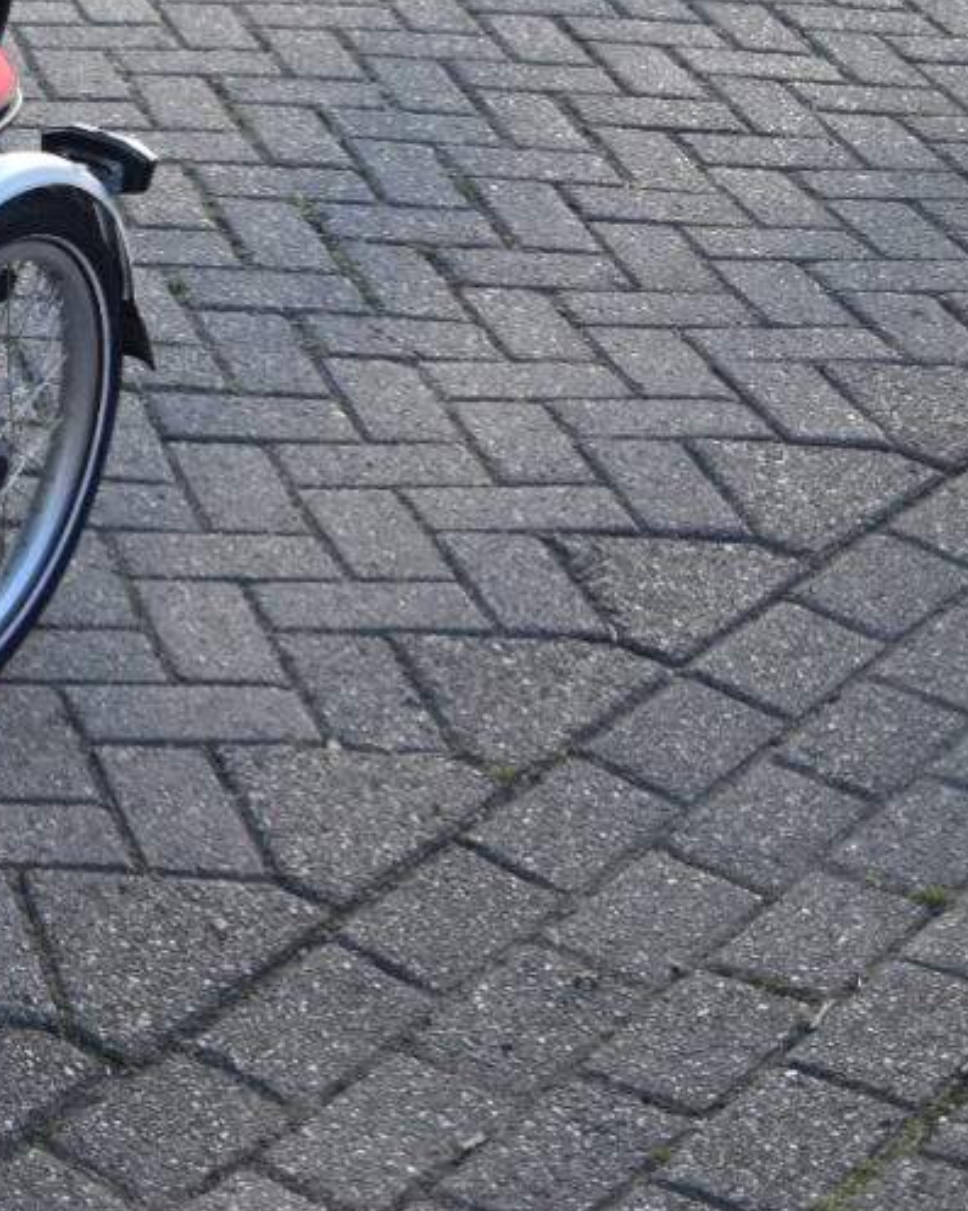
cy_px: -22
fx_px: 3620
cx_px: -905
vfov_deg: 18.5
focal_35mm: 101
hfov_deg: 13.3
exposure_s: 1/1000
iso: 720
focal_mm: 22
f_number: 4
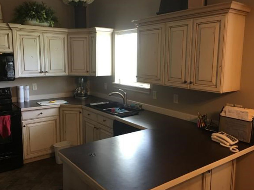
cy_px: 93
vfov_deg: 44.2
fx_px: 235
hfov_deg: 56.8
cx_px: 124
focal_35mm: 32
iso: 40
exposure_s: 1/15
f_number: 2.2
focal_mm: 4.15
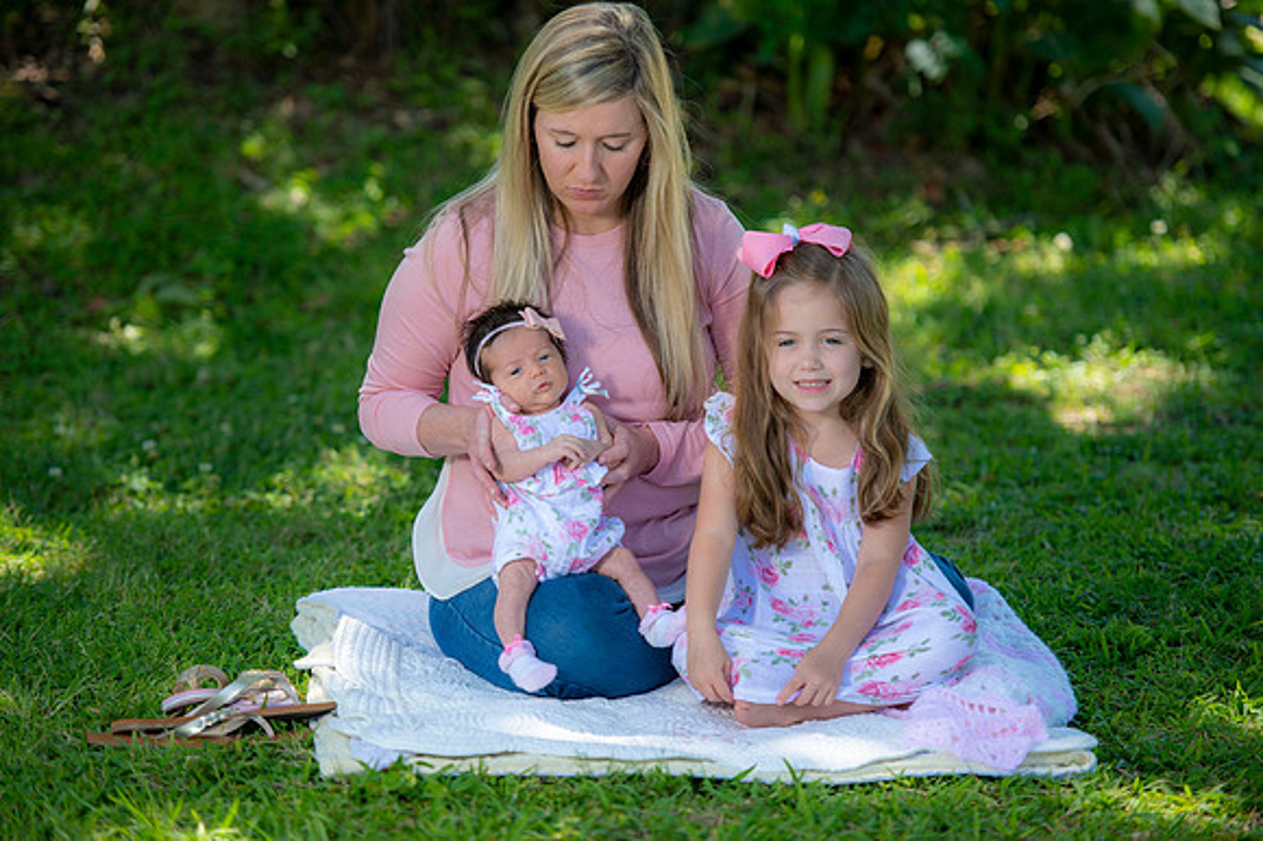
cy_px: 420
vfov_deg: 8.6
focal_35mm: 160
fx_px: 5610
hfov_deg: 12.8
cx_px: 632
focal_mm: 160
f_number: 2.8
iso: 100
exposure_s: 1/250
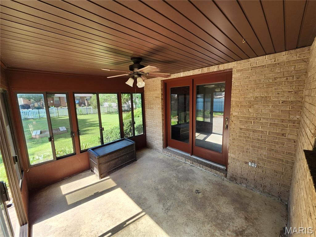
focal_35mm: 13
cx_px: 158
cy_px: 118
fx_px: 119
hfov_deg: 106.2
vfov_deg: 89.9
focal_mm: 1.74
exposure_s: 1/120
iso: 50
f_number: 2.2
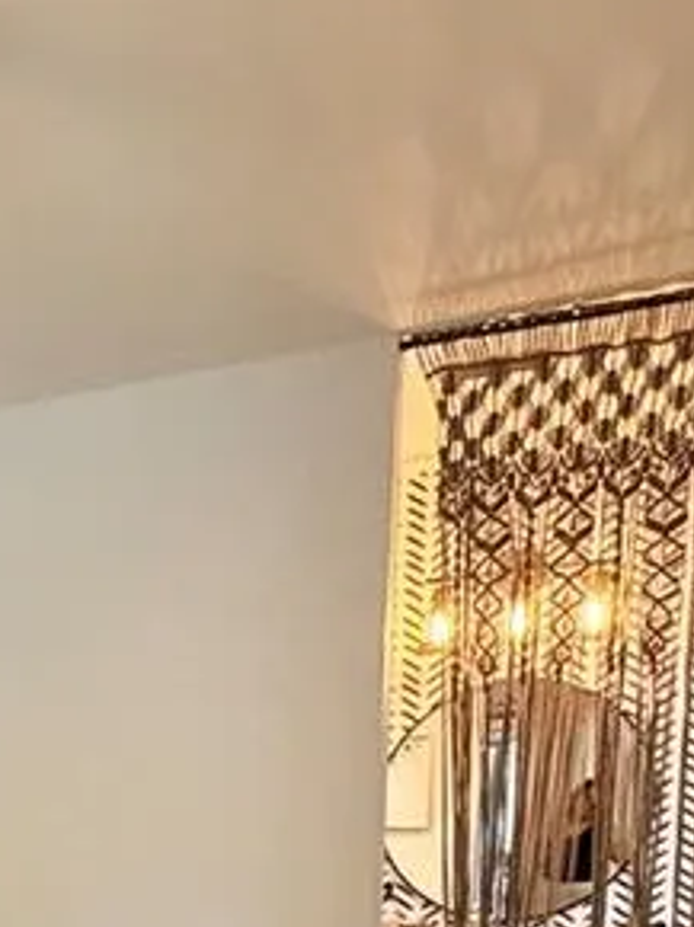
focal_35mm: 58
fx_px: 1553
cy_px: 1090
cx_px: -409
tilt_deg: -8.9
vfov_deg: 29.1
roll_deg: +1.8
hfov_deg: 20.6
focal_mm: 2.22
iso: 500
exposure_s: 1/60
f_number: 2.2
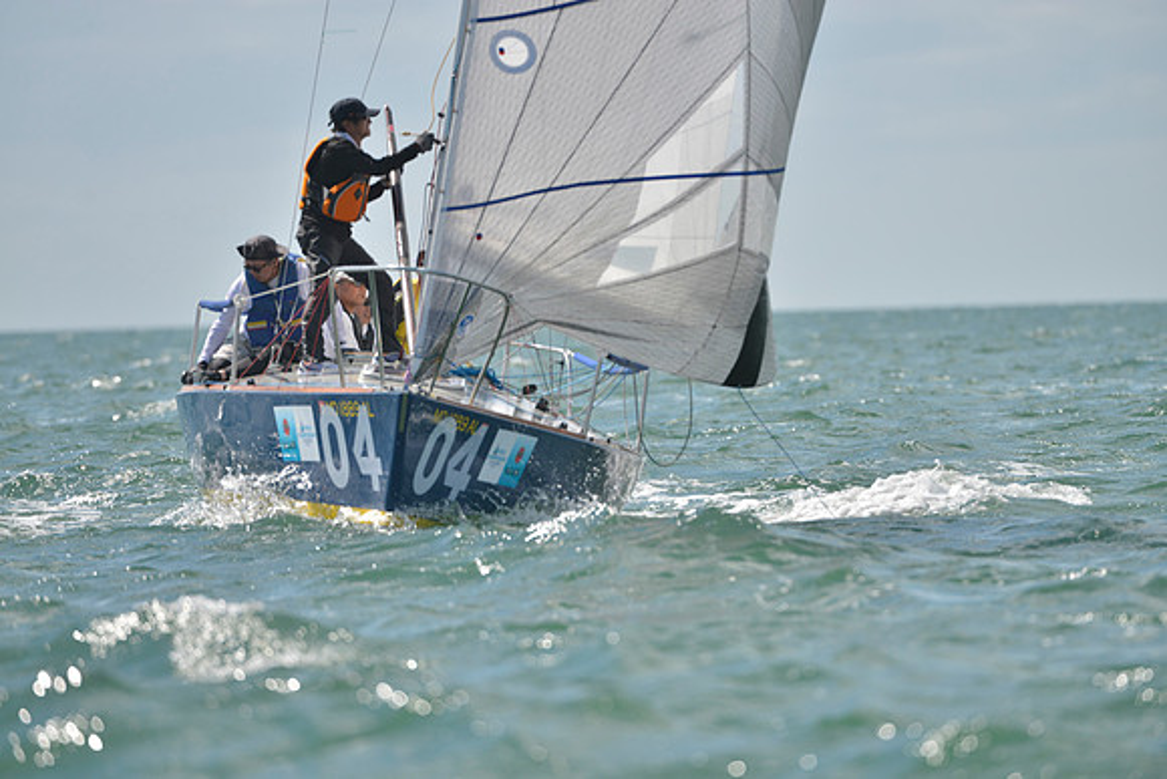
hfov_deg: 5.2
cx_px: 584
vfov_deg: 3.4
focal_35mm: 400
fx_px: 12969
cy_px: 390
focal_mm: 400
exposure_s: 1/1250
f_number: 5.6
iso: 200
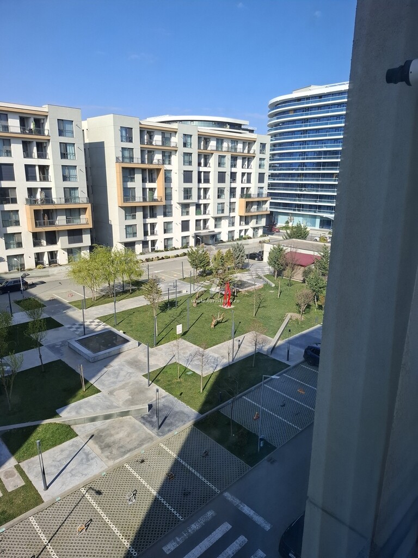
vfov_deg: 73.9
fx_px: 370
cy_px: 279
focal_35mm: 23
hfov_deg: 58.9
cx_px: 209
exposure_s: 1/1062
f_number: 1.8
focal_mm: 5.54
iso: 50
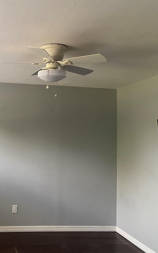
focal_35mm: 37
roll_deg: -2.4
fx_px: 255
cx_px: 13
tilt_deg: +2.1
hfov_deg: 32.5
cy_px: 127
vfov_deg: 52.7
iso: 125
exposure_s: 1/99
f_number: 1.8
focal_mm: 4.25
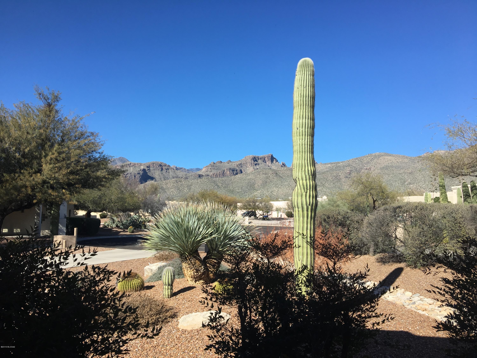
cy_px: 179
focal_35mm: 29
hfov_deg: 61.7
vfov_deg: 48.2
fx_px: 400
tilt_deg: +4.8
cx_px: 238
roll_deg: -0.3
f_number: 2.2
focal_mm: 4.15
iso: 25
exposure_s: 1/1068
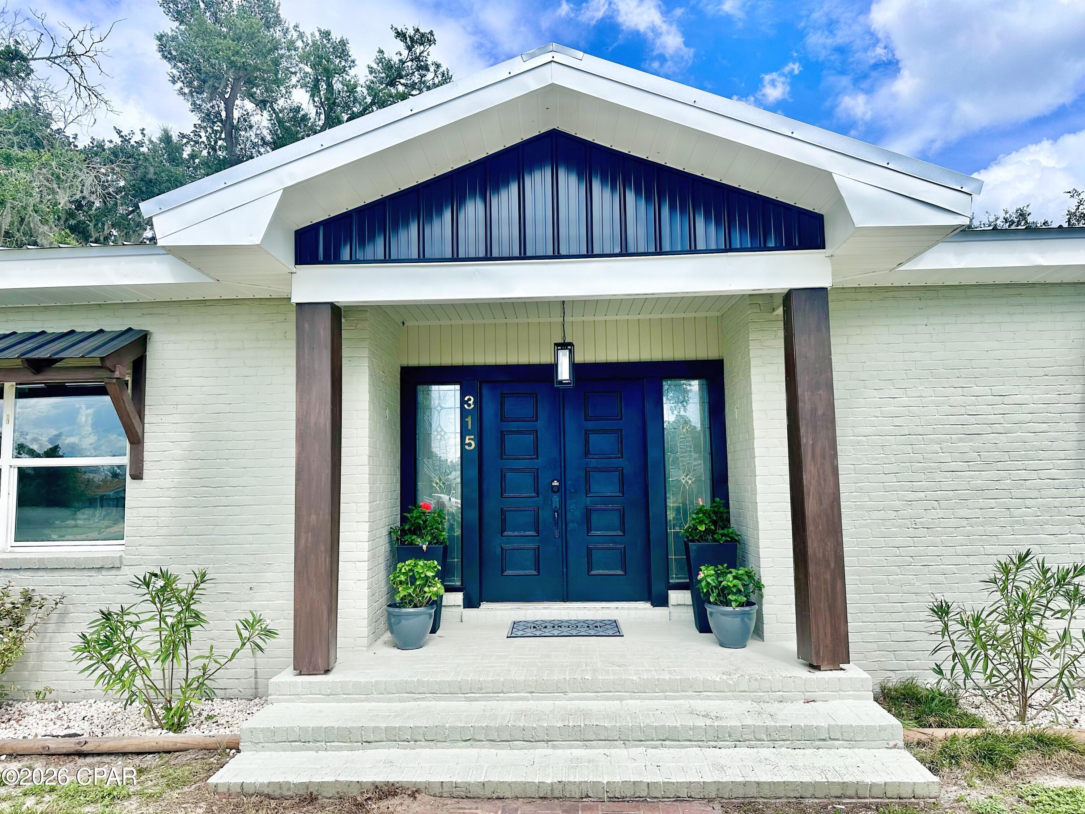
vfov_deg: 56.8
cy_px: 407
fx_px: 752
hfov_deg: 71.6
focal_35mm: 24
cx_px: 542
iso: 80
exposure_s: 1/4184
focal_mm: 6.86
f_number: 1.78
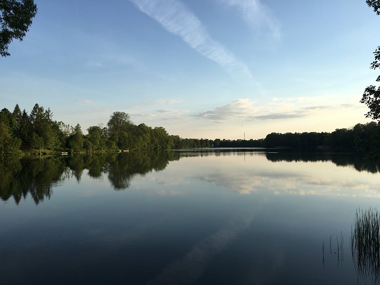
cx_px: 190
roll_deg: +0.9
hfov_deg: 61.7
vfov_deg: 48.2
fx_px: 318
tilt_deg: +1.0
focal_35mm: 29
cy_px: 142
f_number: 2.2
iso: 25
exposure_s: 1/1012
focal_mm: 4.15
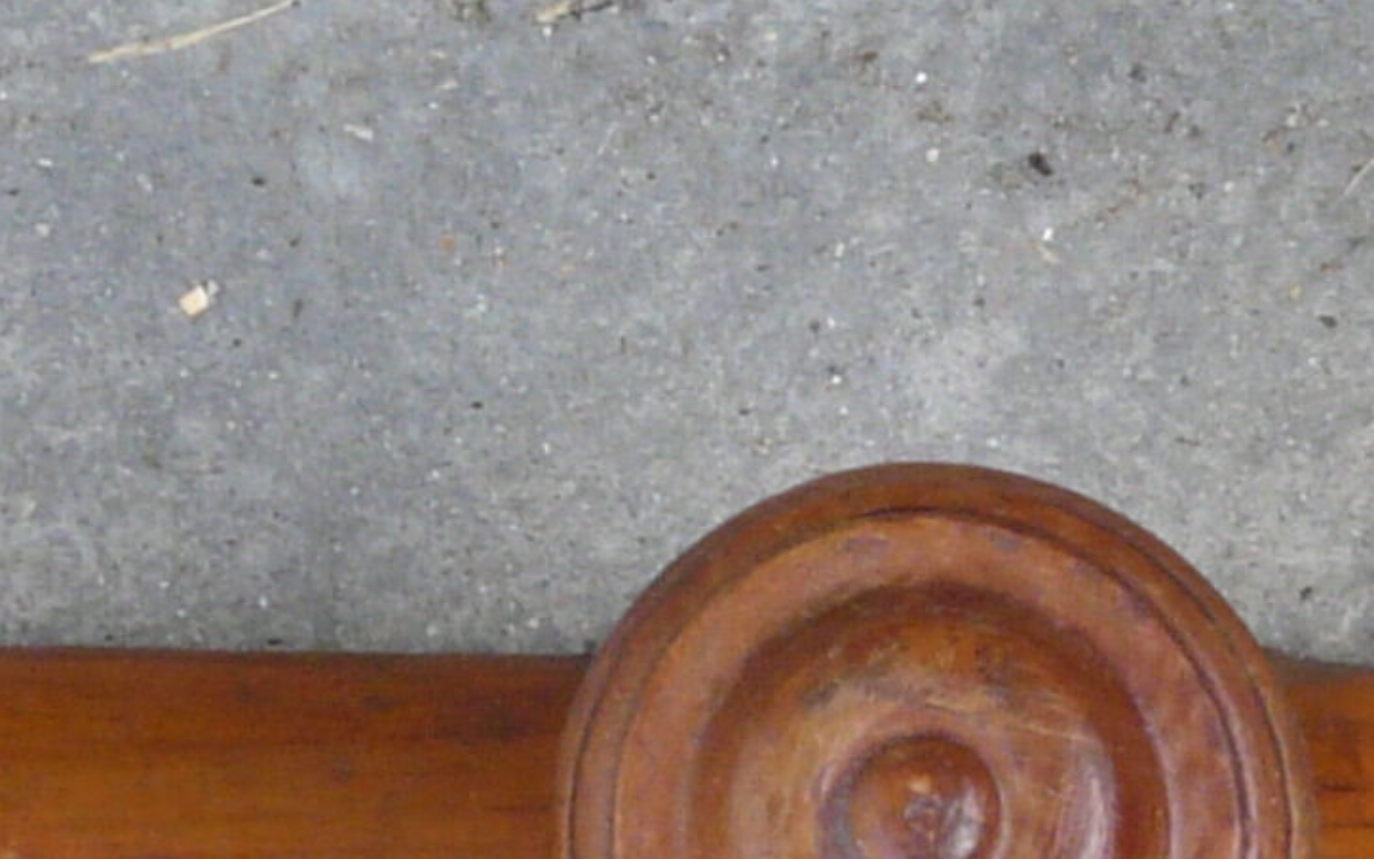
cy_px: 526
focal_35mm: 134
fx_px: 5018
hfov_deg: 15.5
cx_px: 1078
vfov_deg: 9.8
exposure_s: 1/30
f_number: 7.1
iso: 125
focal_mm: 4.6
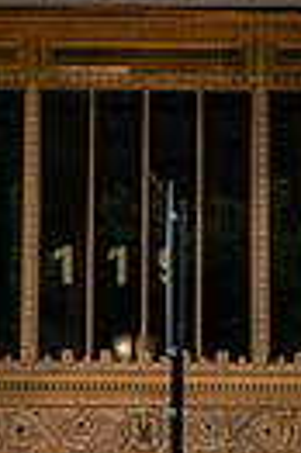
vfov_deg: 12.0
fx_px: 2163
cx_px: 140
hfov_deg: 8.0
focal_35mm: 172
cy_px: 207
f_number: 2.8
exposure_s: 1/400
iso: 100
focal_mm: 50
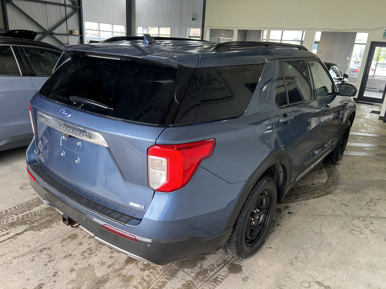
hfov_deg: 67.3
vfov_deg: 53.1
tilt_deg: -18.8
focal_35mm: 26
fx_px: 290
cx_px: 193
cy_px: 144
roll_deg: -3.4
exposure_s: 1/112
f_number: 1.5
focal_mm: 5.7
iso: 50
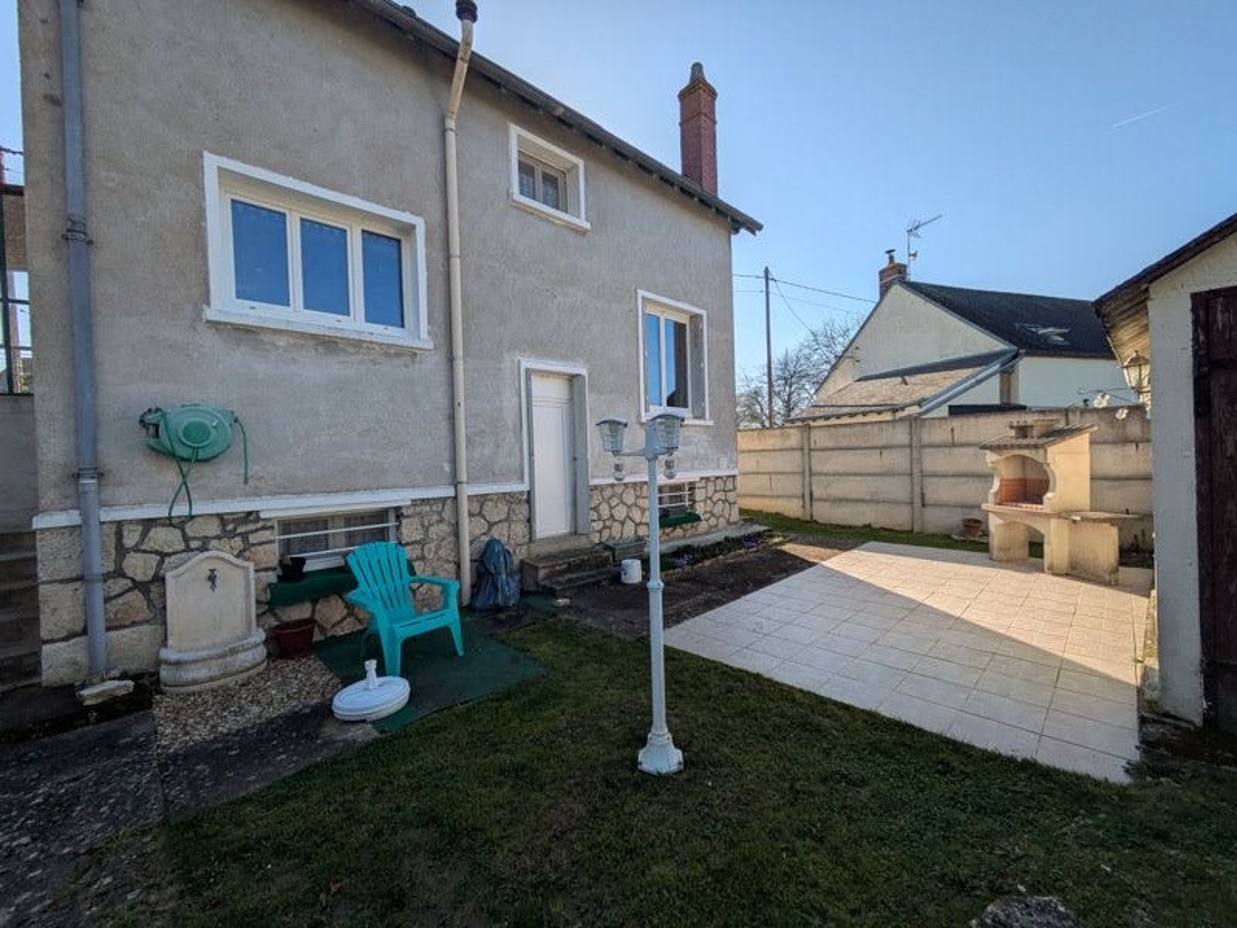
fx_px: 500
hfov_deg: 102.1
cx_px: 618
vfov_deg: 85.7
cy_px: 464
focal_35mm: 14
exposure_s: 1/1923
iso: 49
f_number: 2.2
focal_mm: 1.83
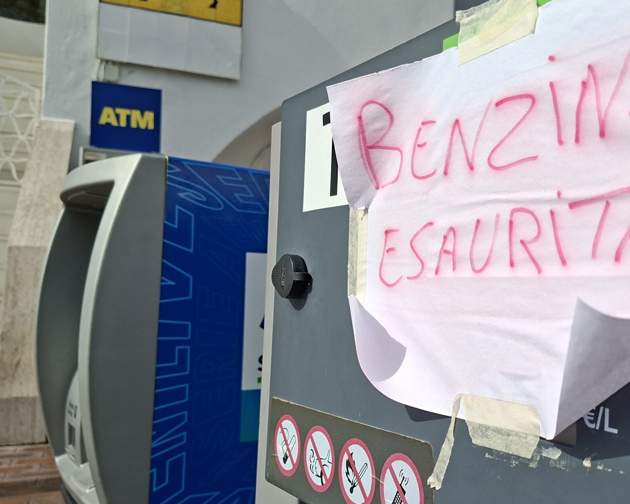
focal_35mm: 37
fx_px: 690
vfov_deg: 40.1
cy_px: 273
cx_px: 408
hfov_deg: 48.4
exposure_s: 1/4000
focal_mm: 5.54
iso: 50
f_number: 1.8
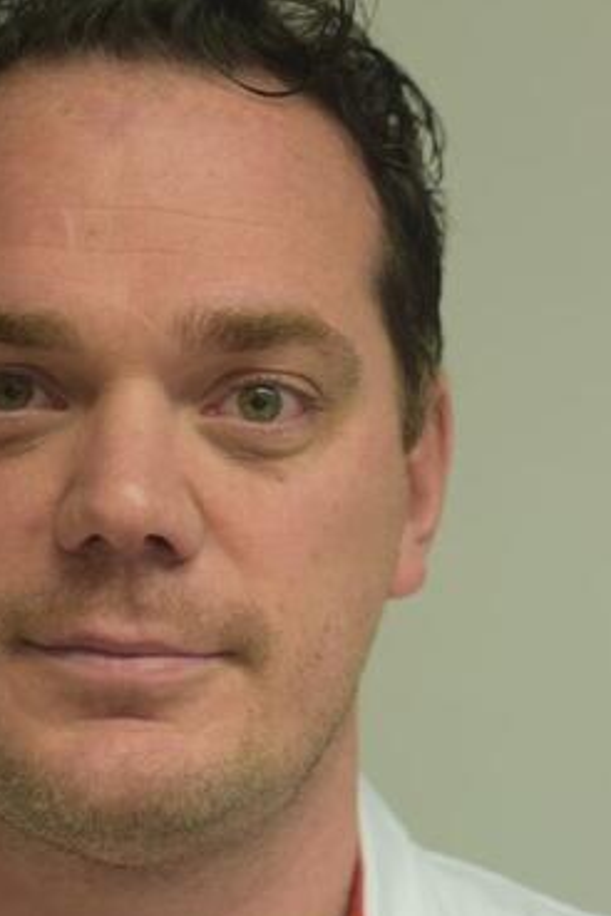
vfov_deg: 16.8
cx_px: 164
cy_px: 464
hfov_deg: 11.2
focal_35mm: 122
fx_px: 3106
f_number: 2.8
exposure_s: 1/60
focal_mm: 50
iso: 400
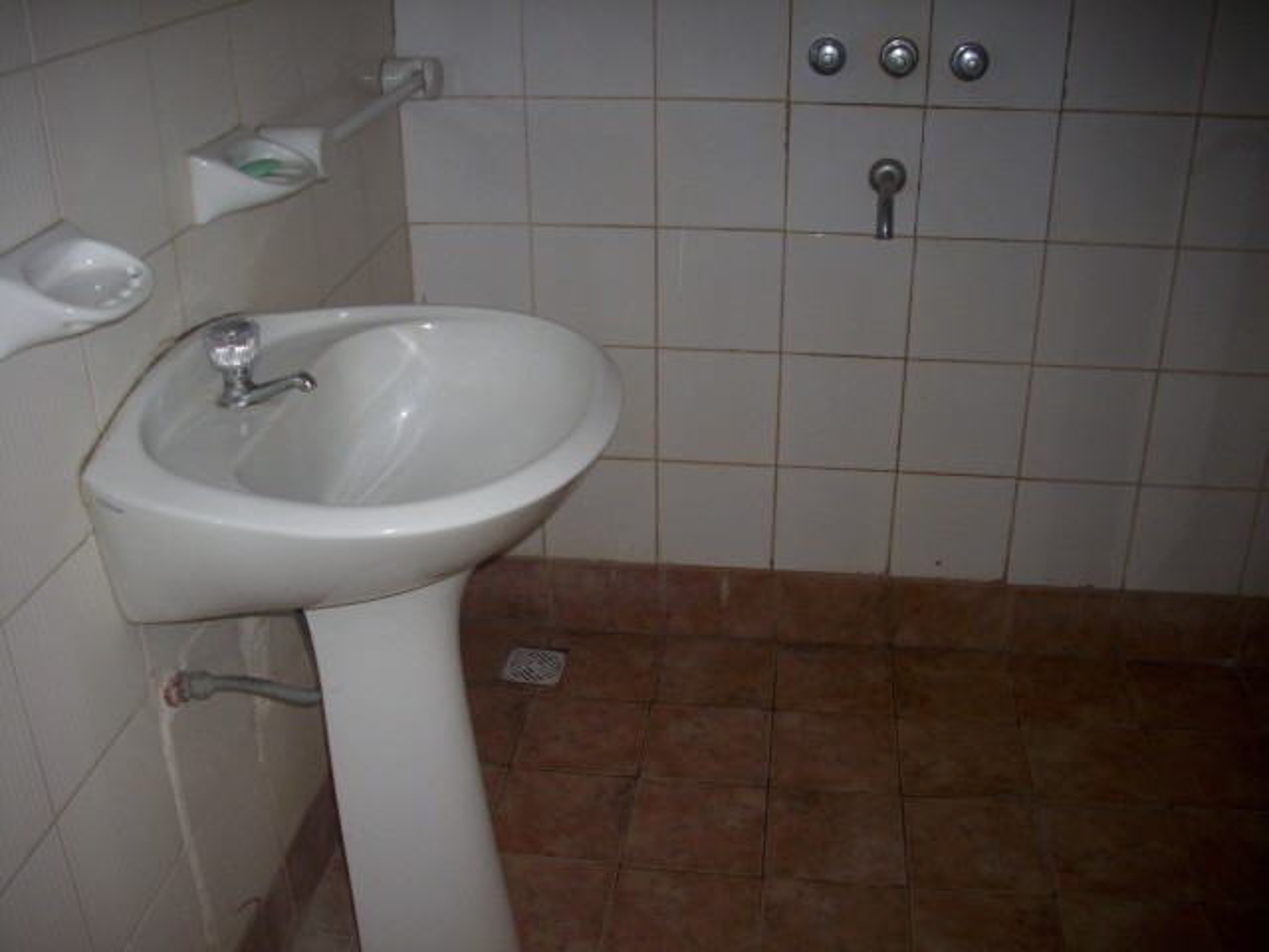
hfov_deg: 58.4
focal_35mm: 31
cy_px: 476
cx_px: 634
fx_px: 1136
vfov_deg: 45.4
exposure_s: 1/30
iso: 50
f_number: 2.8
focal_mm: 6.2
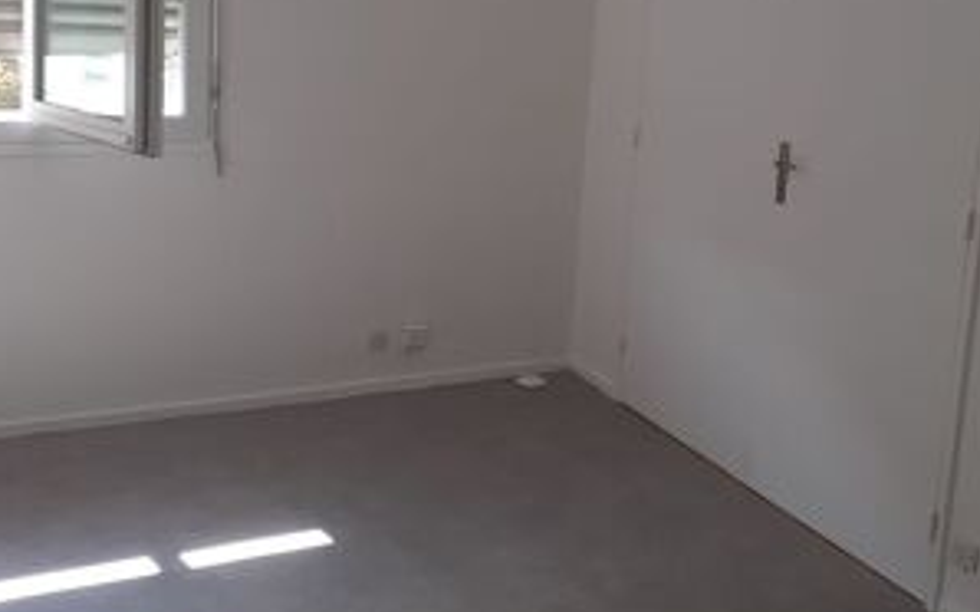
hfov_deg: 48.2
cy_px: 153
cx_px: 506
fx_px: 1095
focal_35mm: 41
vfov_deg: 30.7
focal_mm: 3.6
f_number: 1.9
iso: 50
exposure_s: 1/100
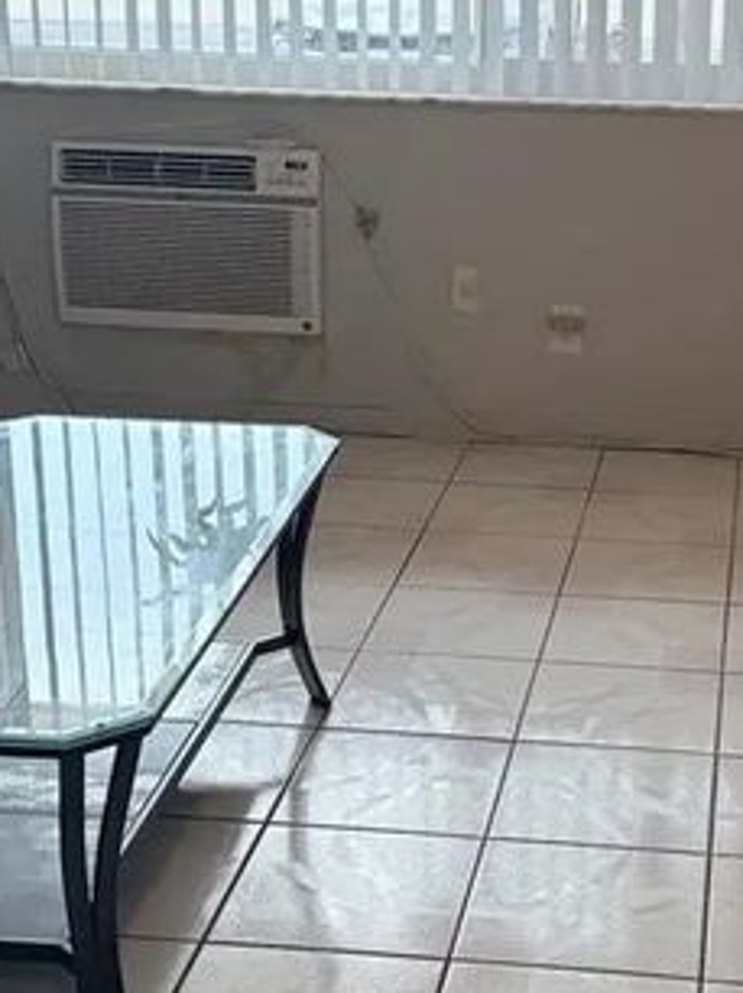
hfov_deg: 21.8
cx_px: 529
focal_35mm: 67
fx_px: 1920
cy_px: 469
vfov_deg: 29.0
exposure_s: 1/443
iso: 100
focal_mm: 6.76
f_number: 1.78
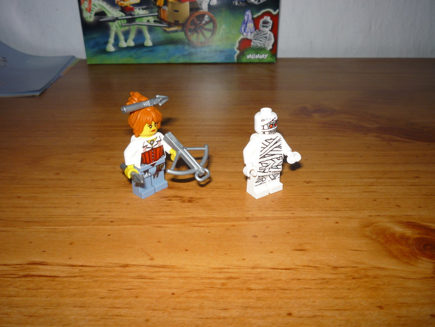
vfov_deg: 44.2
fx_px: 402
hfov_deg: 56.8
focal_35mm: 32
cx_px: 218
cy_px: 164
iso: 100
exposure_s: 1/30
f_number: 4
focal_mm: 5.2
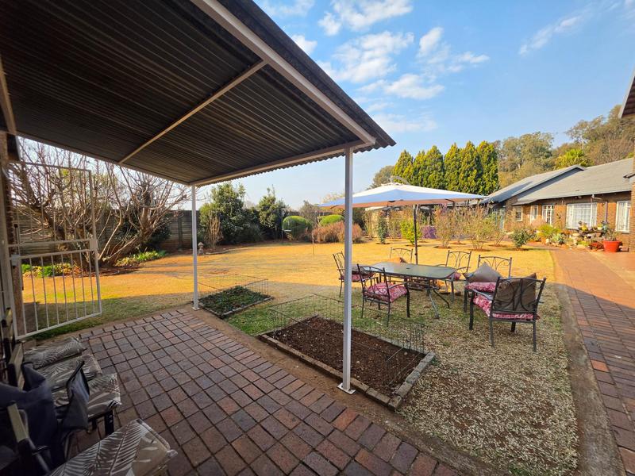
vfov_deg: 89.9
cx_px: 318
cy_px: 238
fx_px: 238
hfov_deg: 106.2
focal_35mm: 13
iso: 32
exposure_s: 1/914
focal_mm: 2.2
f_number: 1.9
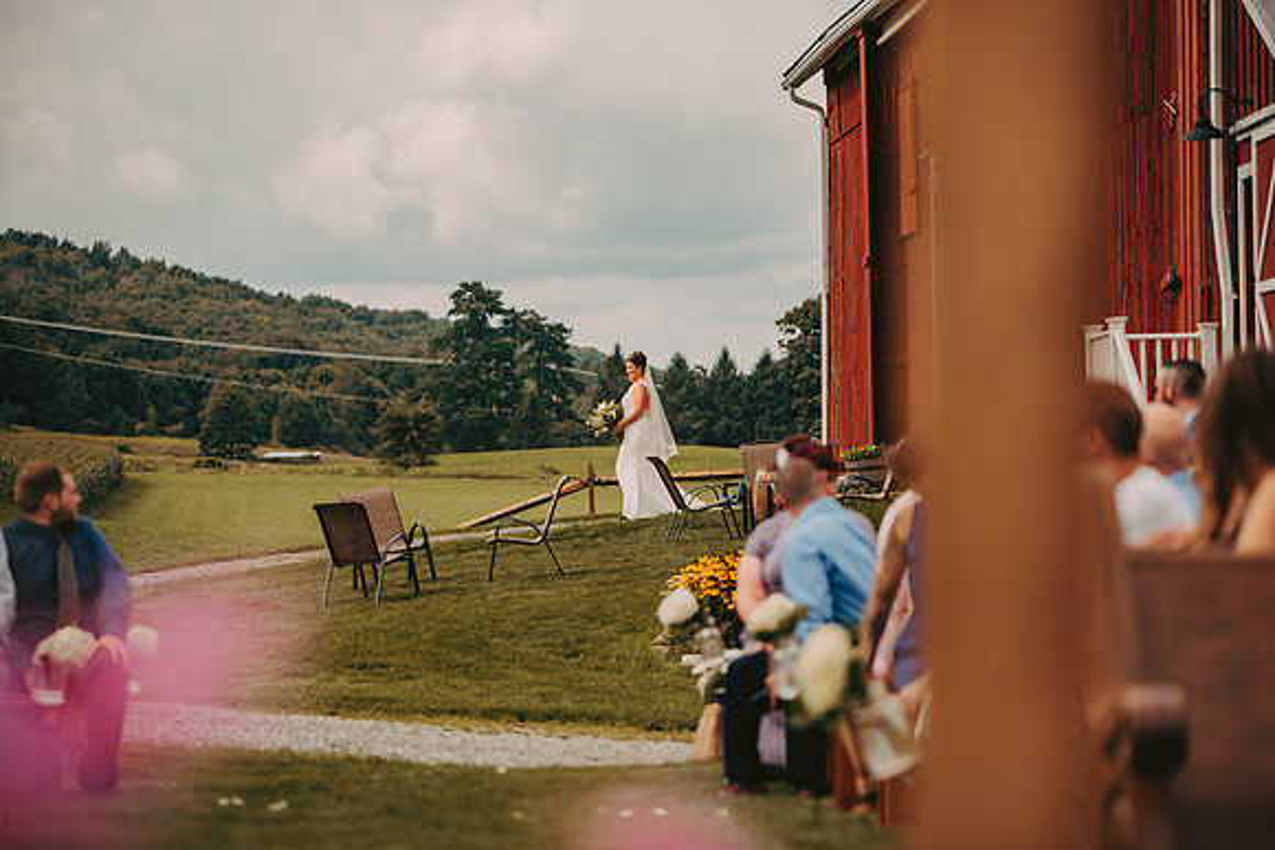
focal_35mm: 122
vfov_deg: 11.2
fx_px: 4322
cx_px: 638
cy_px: 425
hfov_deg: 16.8
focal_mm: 122
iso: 200
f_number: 2.8
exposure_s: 1/2500
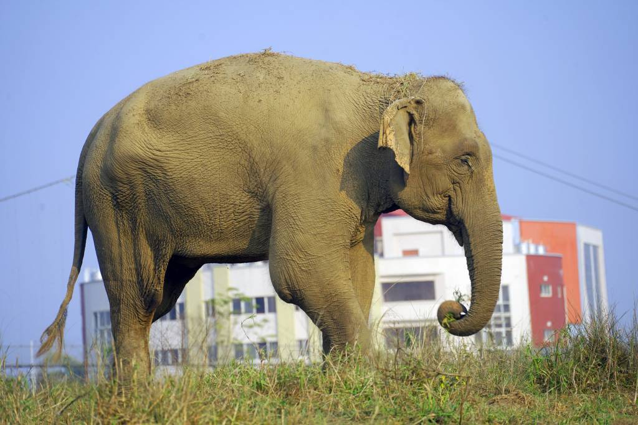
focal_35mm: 255
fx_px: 4519
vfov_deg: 5.4
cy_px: 212
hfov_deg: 8.1
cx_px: 319
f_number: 8
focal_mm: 255
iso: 100
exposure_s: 1/160
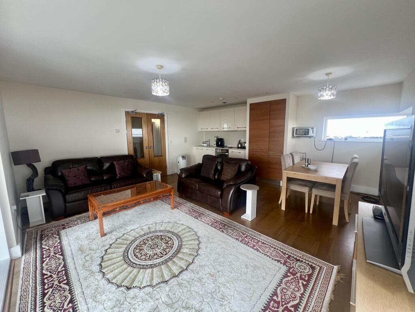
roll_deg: +0.6
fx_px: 156
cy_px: 156
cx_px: 208
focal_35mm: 13
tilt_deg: -8.4
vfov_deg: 89.9
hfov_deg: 106.2
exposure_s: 1/100
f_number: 1.8
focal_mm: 1.57
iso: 100
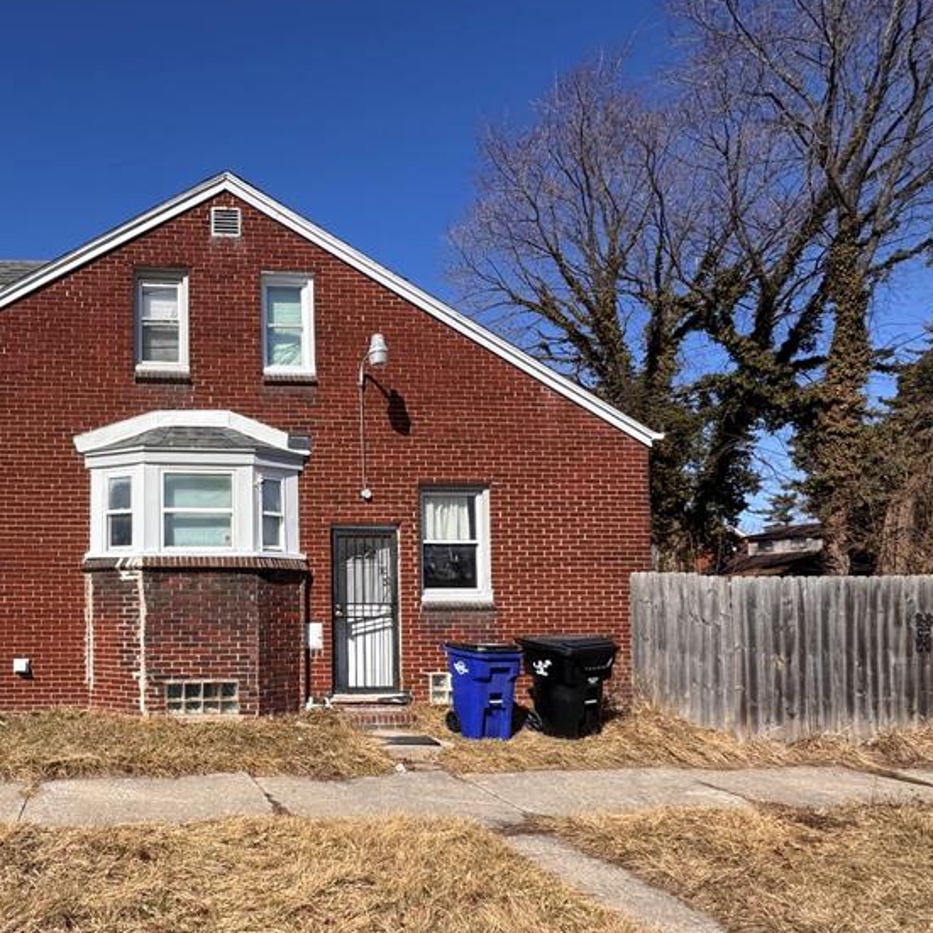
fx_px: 701
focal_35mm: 23
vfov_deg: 66.4
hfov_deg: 60.7
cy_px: 572
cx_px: 163
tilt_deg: +2.1
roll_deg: +0.4
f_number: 2.2
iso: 50
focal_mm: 2.22
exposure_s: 1/2770
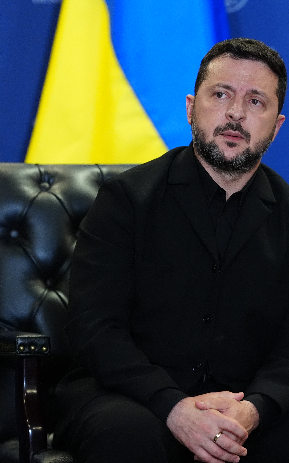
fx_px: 2987
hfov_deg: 5.5
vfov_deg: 8.9
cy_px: 229
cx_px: 231
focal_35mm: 237
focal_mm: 151
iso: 5000
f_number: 2.8
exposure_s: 1/400
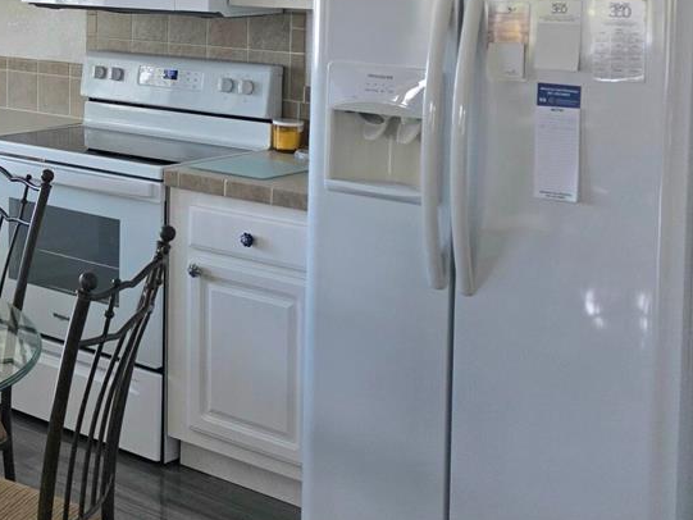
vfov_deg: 21.1
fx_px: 1362
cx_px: -240
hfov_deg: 24.4
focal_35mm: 68
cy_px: 32
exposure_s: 1/182
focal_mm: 6.3
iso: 80
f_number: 1.7
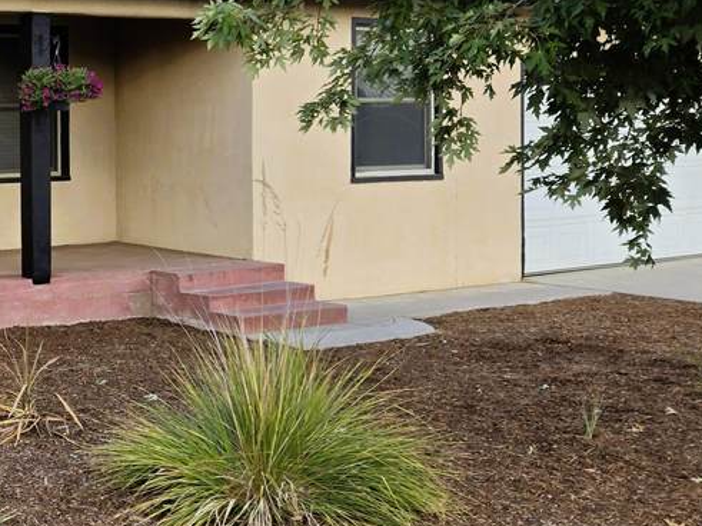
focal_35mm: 60
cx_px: -126
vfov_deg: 24.3
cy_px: 179
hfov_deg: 28.3
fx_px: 1216
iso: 25
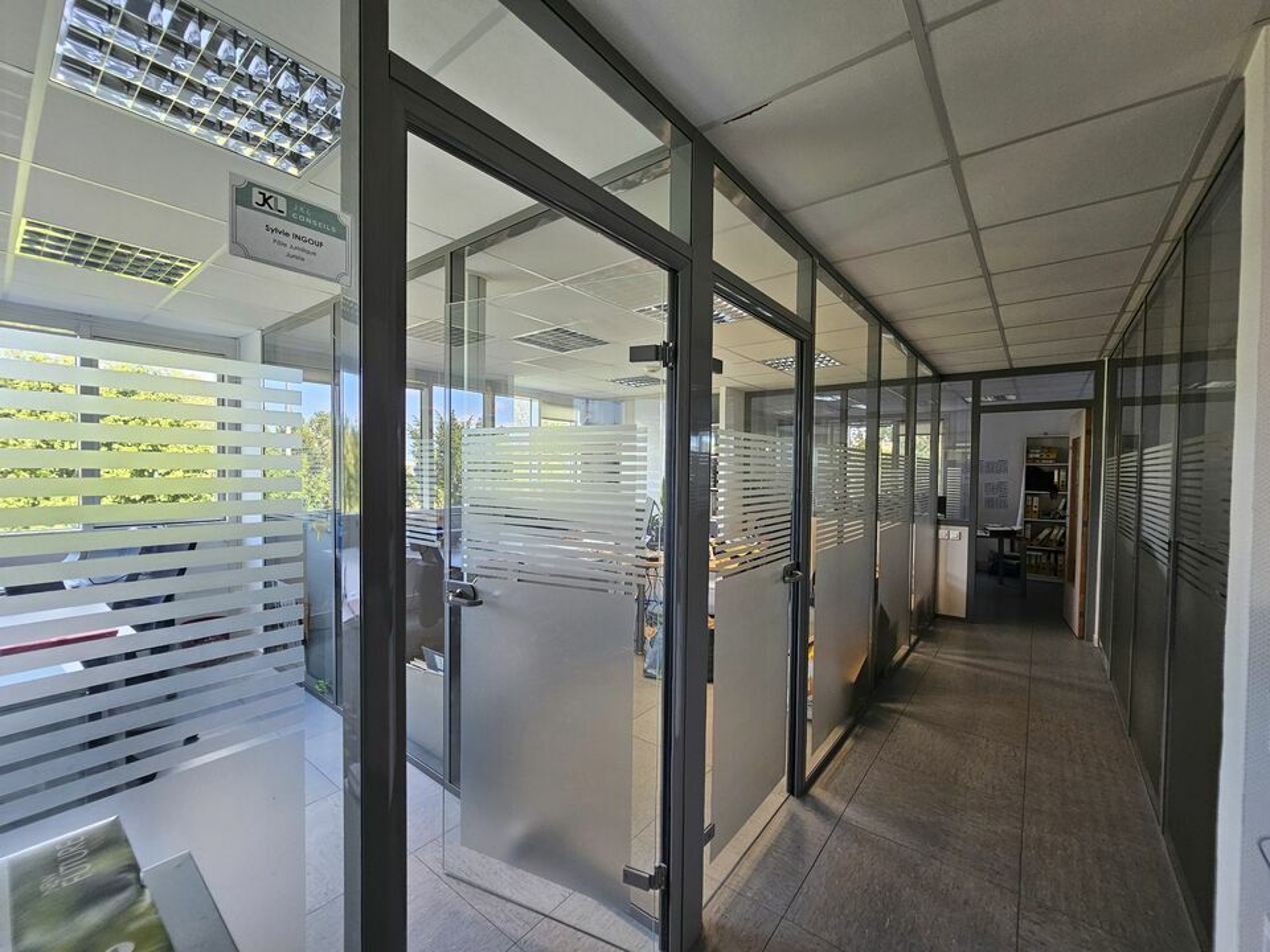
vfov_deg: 89.9
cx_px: 635
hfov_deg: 106.2
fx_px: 477
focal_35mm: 13
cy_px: 476
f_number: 2.2
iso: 125
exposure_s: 1/50
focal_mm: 2.2
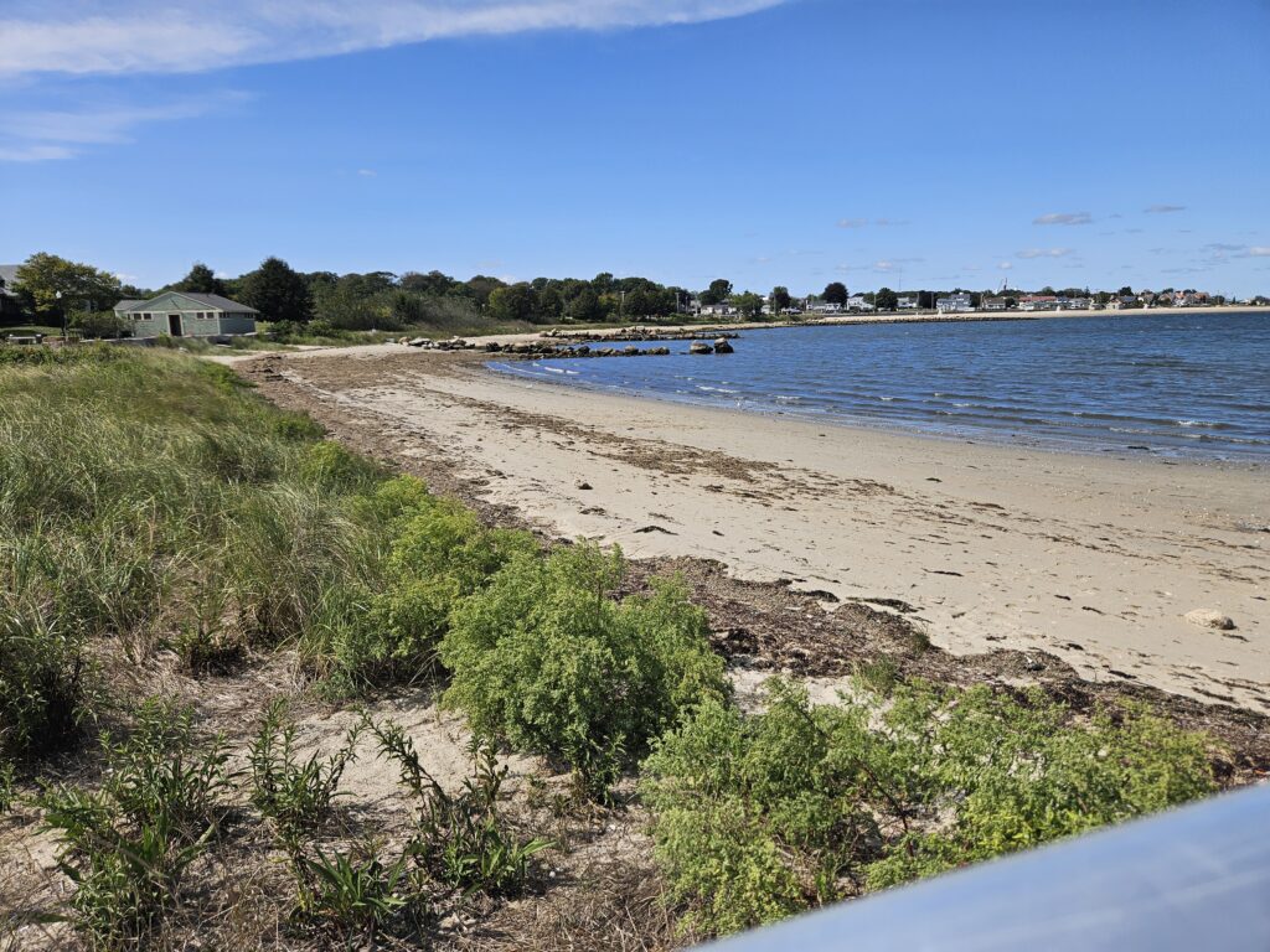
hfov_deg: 73.9
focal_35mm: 23
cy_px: 476
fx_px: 844
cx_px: 635
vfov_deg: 58.9
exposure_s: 1/2745
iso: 25
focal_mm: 5.4
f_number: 1.8
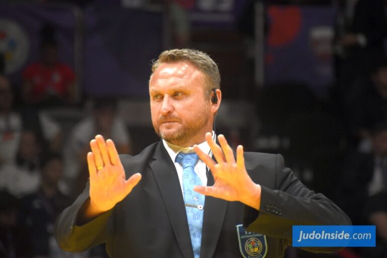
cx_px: 194
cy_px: 129
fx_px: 4837
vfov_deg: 3.1
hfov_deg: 4.6
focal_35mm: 450
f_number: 6.3
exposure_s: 1/400
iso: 1600
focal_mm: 300
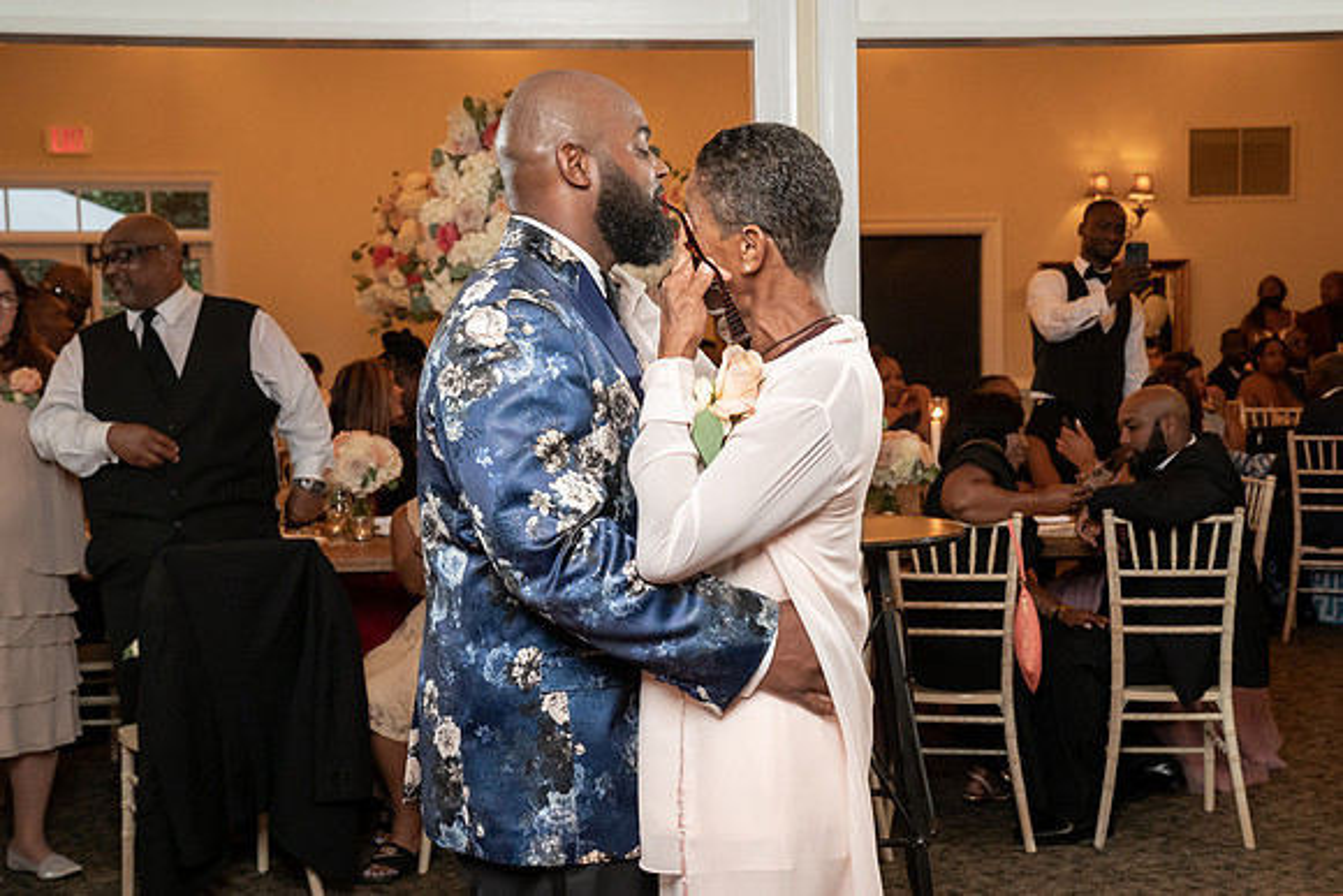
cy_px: 412
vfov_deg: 26.8
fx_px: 1883
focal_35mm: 50
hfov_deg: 39.2
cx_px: 726
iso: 4000
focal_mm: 46
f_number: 5.6
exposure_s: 1/200
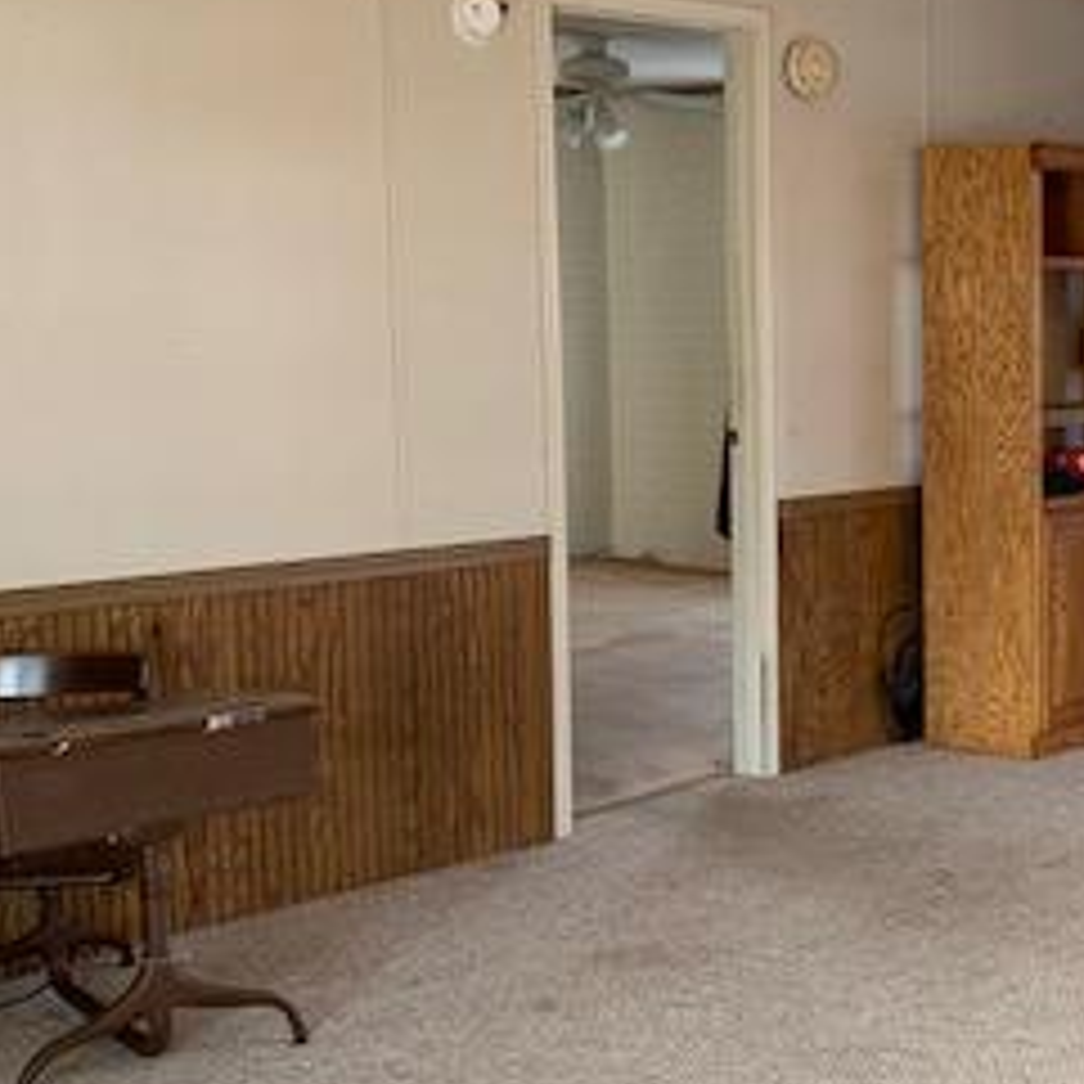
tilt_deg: -10.8
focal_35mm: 61
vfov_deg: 28.1
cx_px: 1066
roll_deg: -1.0
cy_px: 652
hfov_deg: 26.7
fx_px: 2161
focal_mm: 4.25
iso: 250
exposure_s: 1/60
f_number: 1.8
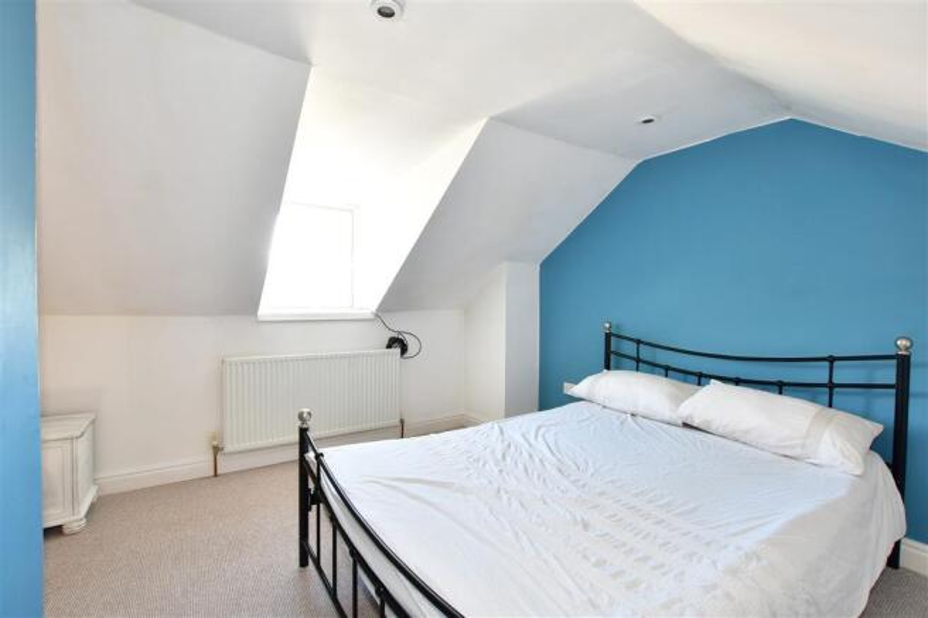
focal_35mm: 15
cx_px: 464
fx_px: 387
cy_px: 309
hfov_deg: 100.4
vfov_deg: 77.3
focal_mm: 10
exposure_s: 1/4
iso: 320
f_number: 7.1
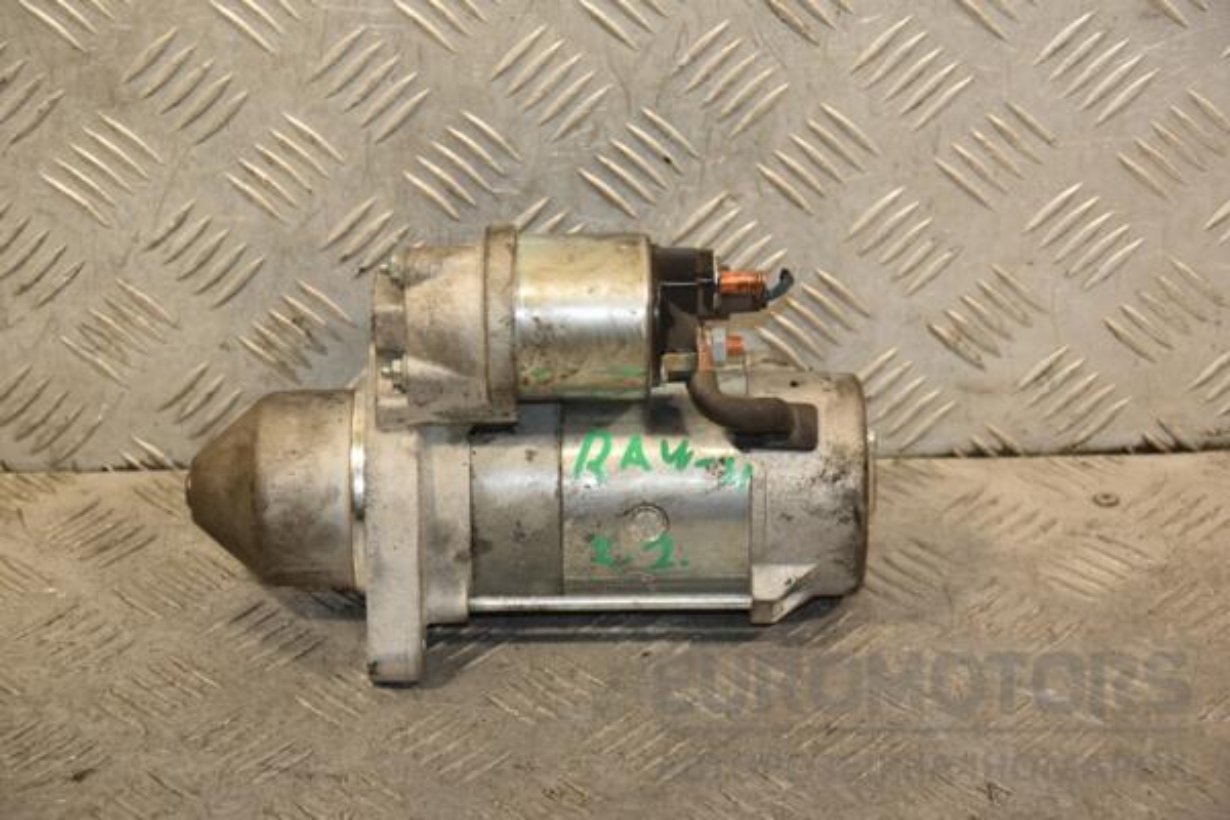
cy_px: 410
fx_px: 3382
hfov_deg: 20.6
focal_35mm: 99
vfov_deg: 13.8
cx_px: 615
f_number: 5.3
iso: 800
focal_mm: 66
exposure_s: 1/160
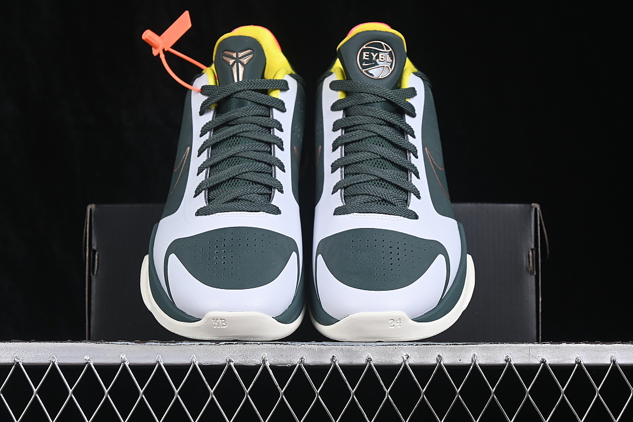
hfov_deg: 27.0
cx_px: 316
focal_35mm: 75
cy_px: 211
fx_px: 1319
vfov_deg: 18.2
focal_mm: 50
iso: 160
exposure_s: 1/60
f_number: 7.1
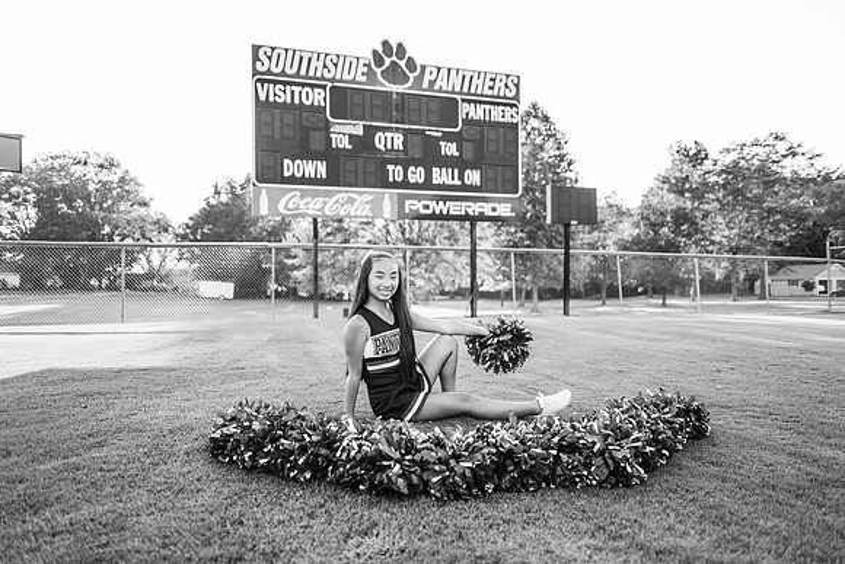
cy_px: 282
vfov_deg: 53.2
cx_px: 422
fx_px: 563
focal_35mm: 24
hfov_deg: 73.7
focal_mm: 24
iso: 125
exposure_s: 1/500
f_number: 2
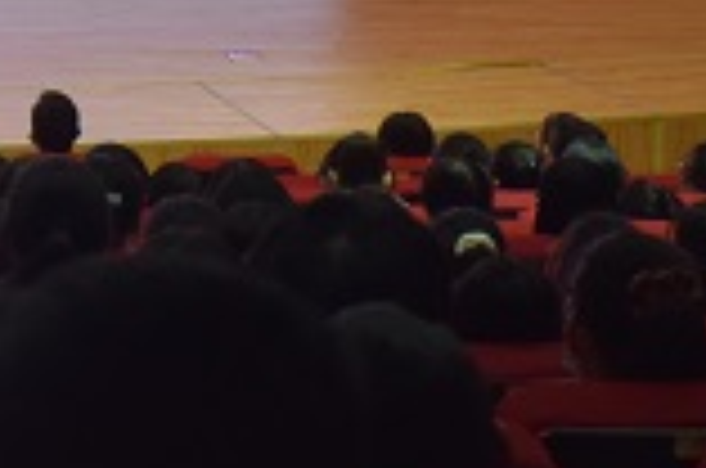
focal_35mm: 228
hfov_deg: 8.8
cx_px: -454
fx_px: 4462
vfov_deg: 5.9
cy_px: -360
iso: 400
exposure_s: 1/100
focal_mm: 34
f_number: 5
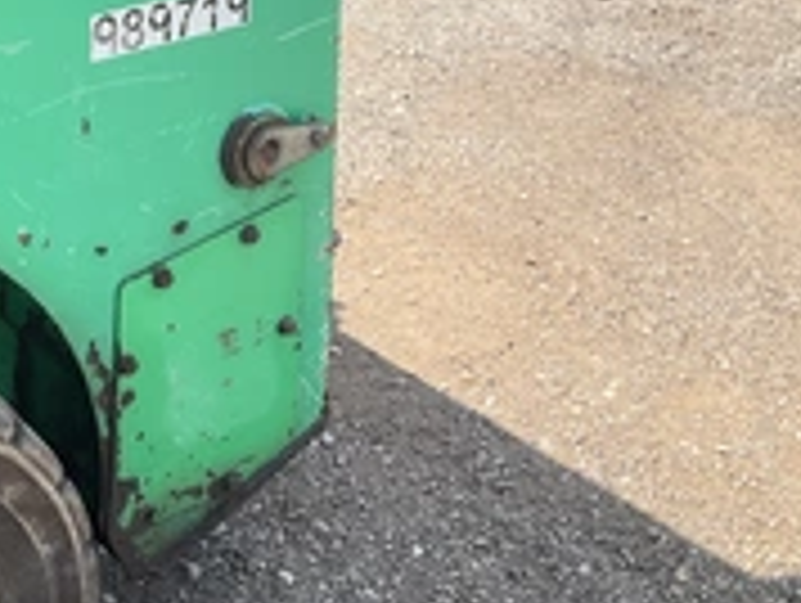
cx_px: 90
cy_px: 117
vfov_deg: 22.3
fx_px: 1506
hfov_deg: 28.7
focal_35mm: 65
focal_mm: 3
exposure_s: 1/657
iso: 25
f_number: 1.8
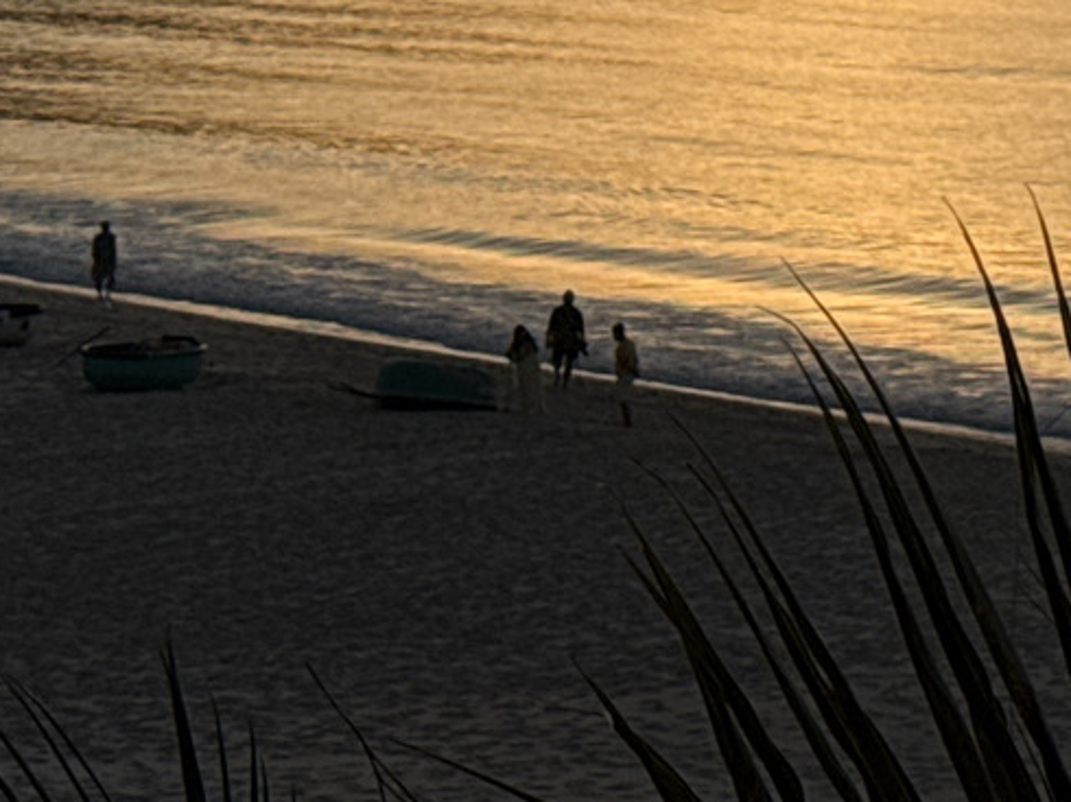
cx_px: 1718
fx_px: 6061
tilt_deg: +4.2
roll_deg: -0.3
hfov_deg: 9.7
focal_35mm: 196
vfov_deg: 7.3
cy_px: -693
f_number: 1.78
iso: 64
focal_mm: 6.76
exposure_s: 1/7874
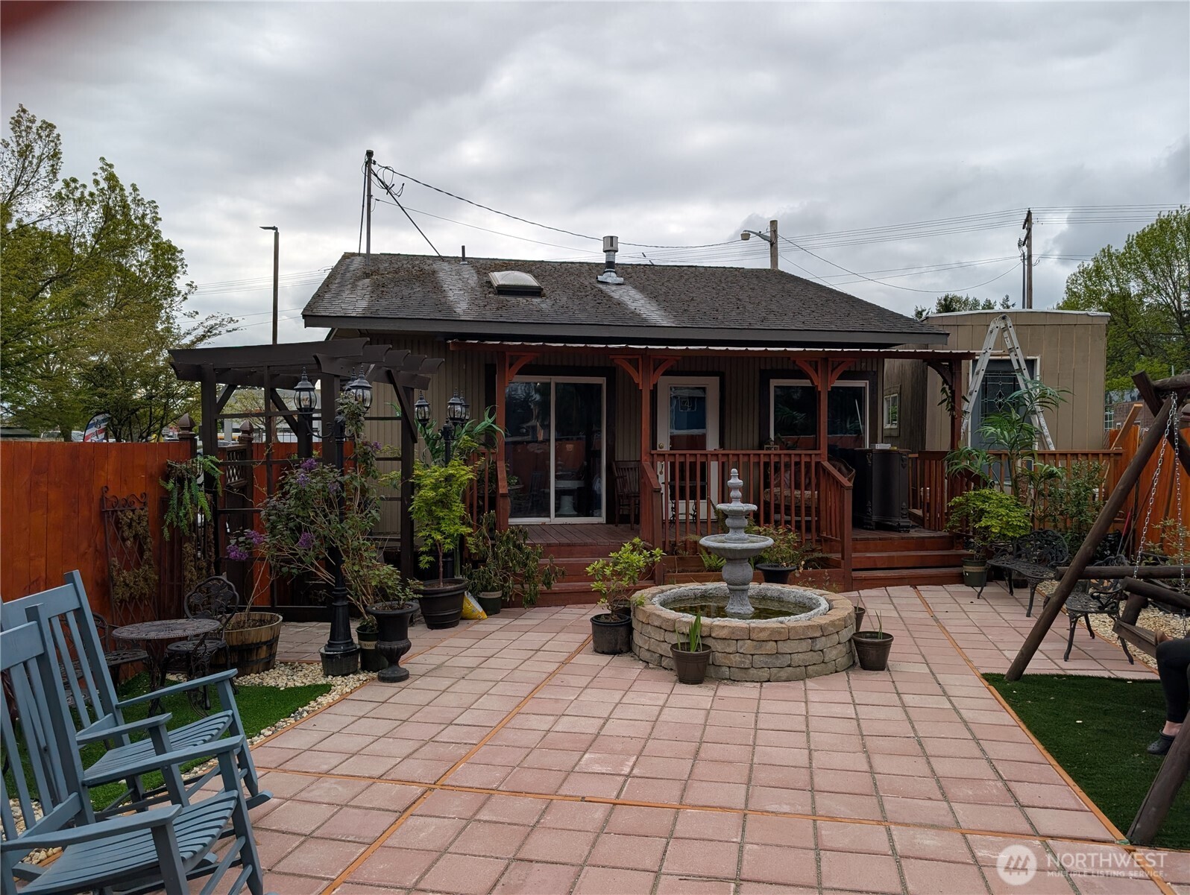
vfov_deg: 56.9
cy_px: 448
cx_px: 595
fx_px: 826
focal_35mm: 24
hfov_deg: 71.5
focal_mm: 6.9
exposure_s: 1/1323
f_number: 1.68
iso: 21
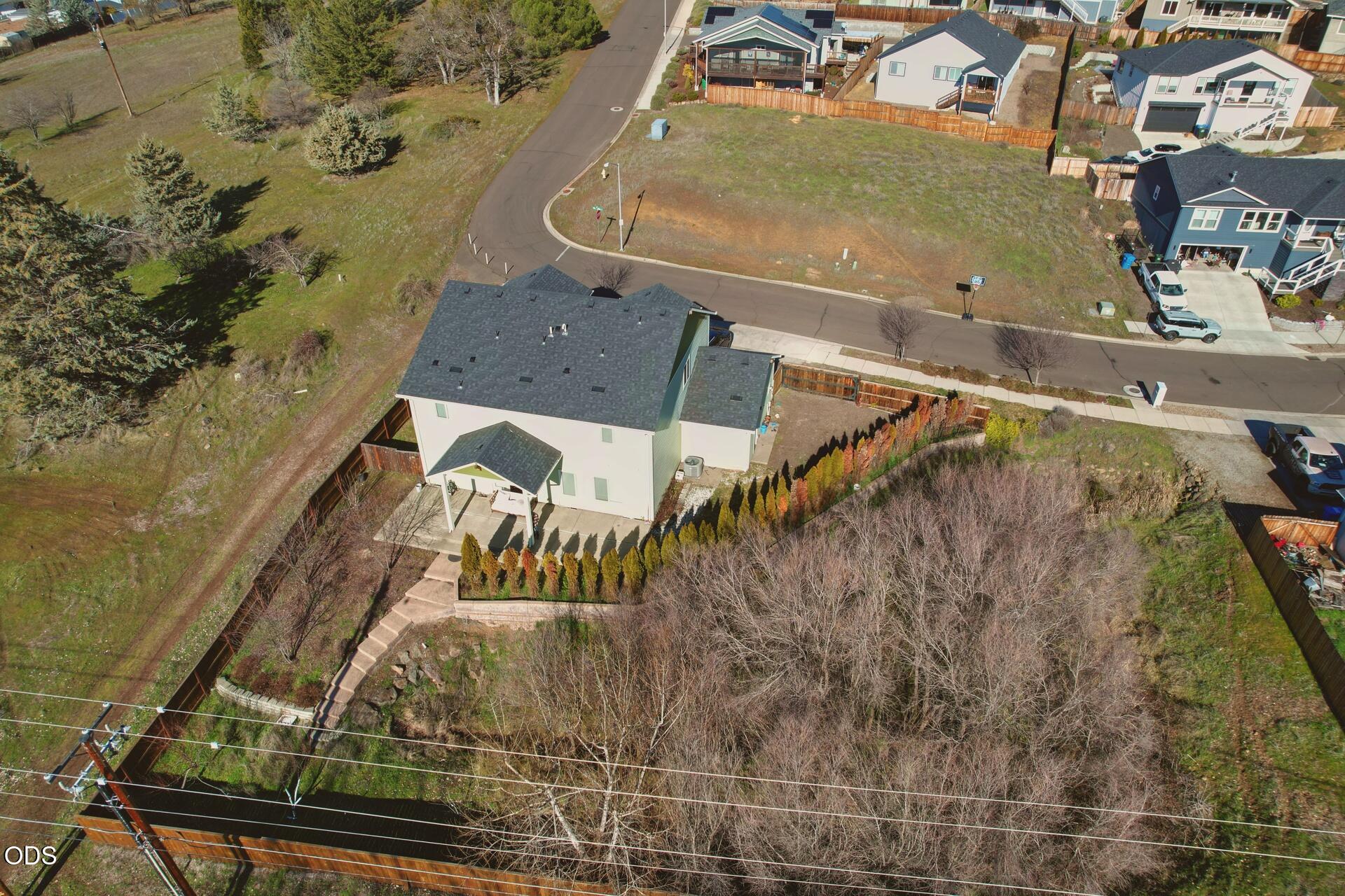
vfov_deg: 57.2
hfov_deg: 78.6
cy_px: 448
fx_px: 822
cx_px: 672
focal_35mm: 22
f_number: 2.8
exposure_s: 1/1250
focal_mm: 8.38
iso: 100
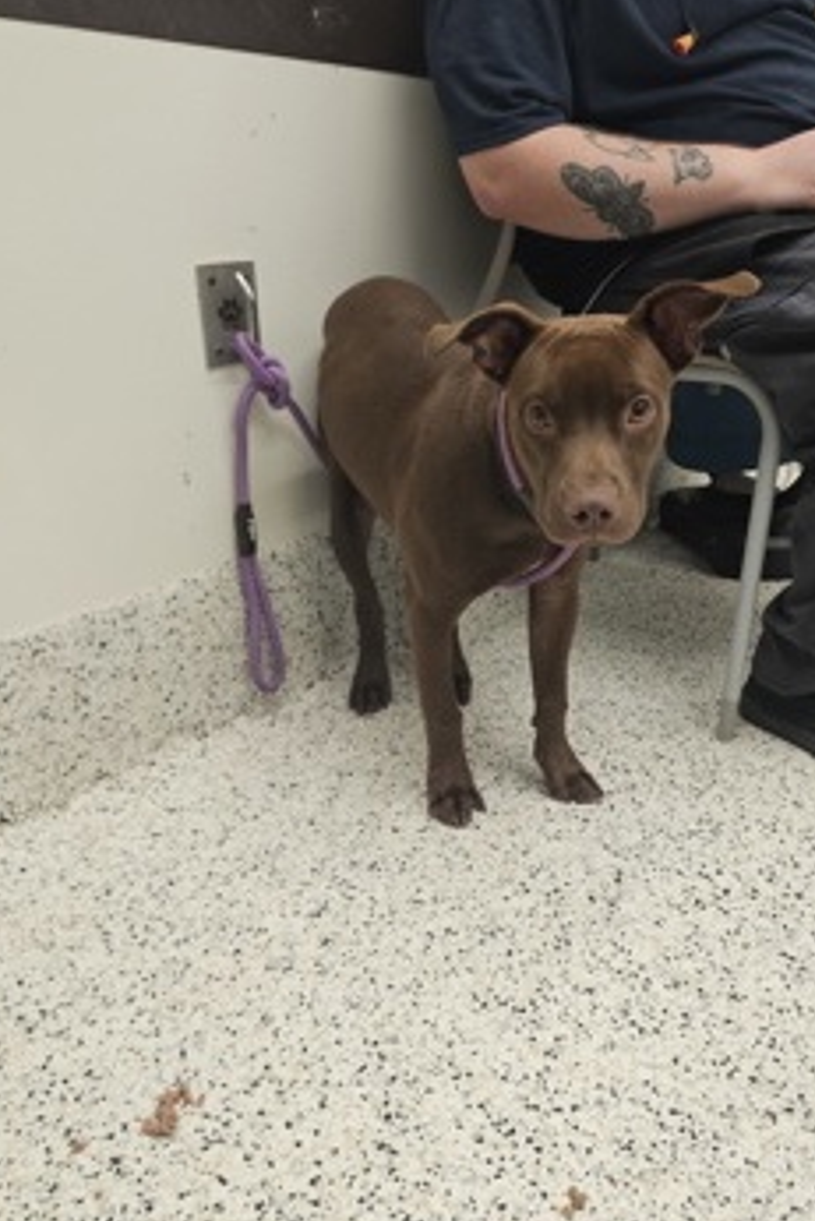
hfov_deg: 44.7
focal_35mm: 29
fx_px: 984
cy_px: 713
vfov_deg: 63.2
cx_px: 506
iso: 320
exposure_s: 1/207
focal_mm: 6.3
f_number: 1.7
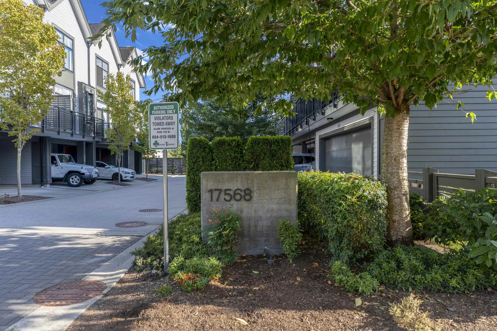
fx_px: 286
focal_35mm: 21
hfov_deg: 82.0
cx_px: 248
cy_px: 166
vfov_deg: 60.2
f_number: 4
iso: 100
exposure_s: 1/125
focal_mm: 20.7
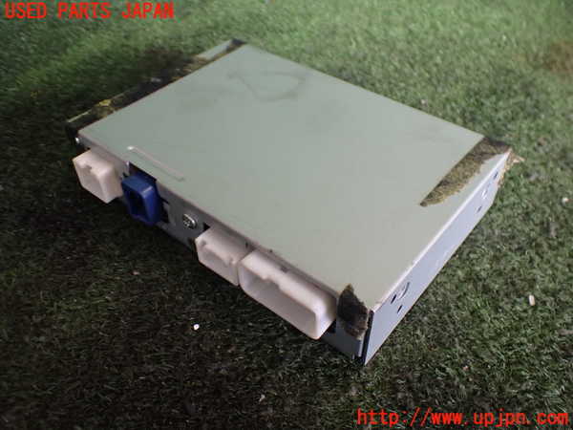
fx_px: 497
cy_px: 215
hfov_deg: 60.0
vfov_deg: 46.8
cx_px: 286
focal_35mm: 30
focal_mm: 5.4
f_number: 2.3
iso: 320
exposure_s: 1/125
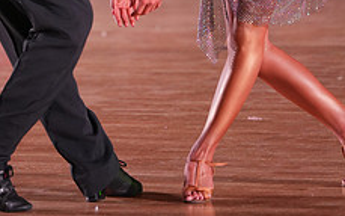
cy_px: -127
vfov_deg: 2.9
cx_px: 145
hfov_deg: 4.6
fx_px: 4315
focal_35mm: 459
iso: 1250
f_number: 2.8
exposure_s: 1/400
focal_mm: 178
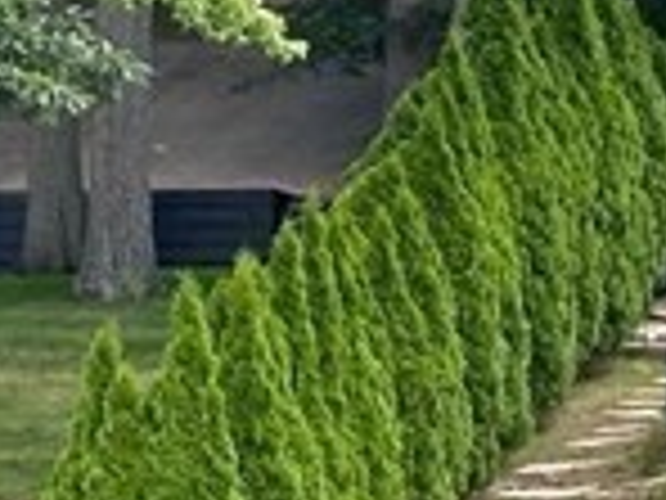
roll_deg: +0.8
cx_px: 1710
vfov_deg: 4.5
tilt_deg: +2.4
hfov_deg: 5.7
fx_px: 6368
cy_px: 320
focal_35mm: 331
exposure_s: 1/384
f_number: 1.78
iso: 64
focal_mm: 6.86
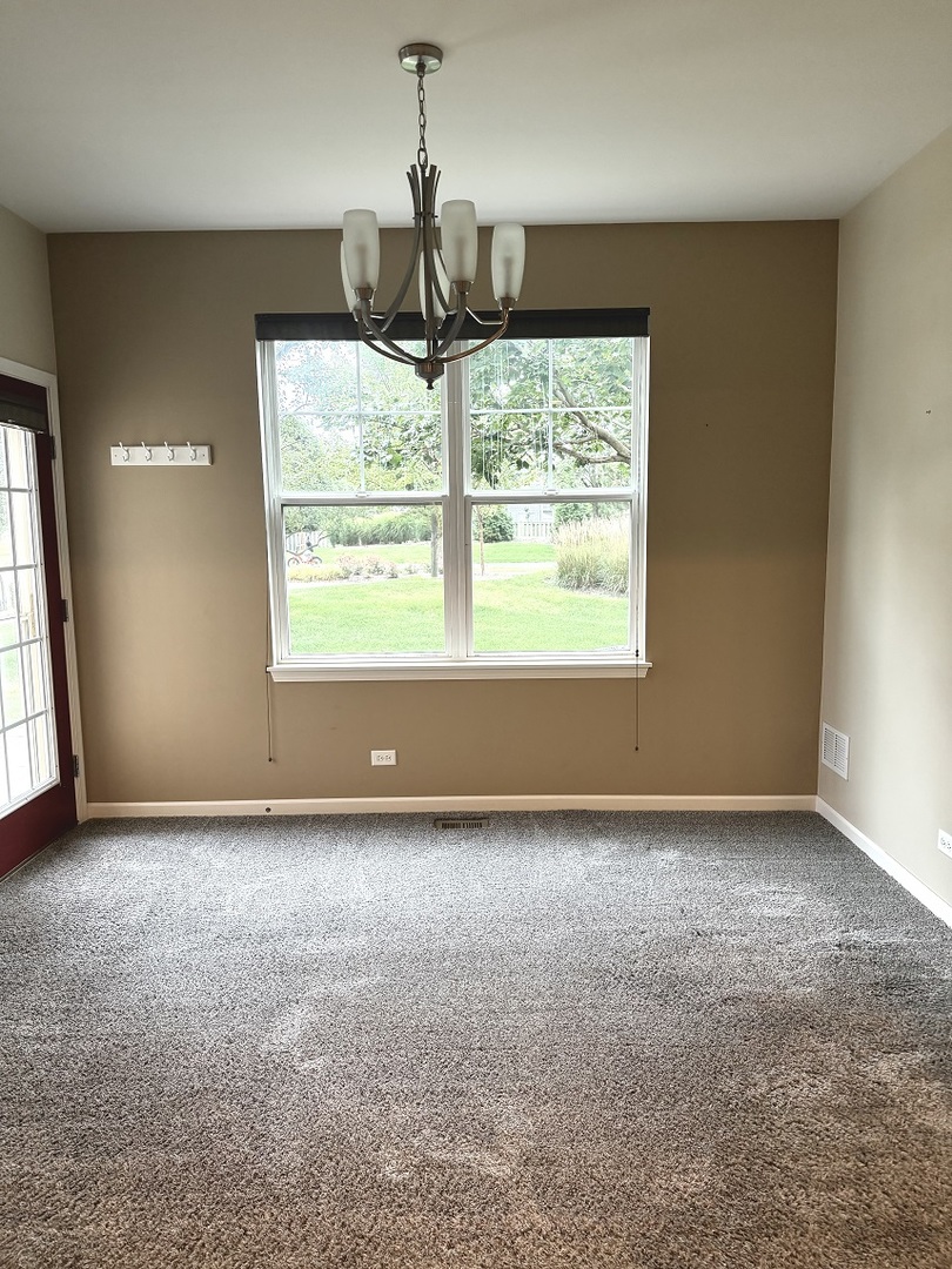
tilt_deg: -7.0
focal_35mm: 24
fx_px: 880
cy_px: 634
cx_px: 476
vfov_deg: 71.6
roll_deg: +1.8
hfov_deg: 56.8
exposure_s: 1/120
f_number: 1.78
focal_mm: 6.76
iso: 250
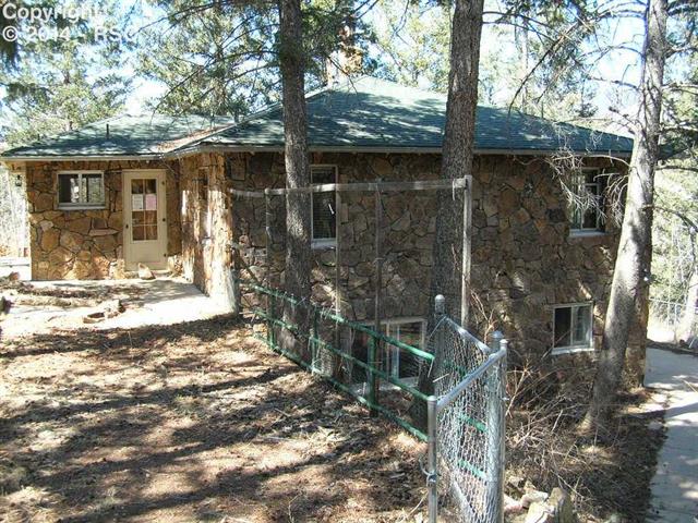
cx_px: 349
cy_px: 262
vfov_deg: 39.7
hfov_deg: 51.4
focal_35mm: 36
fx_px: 726
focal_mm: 6
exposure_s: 1/117
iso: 50
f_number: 2.7
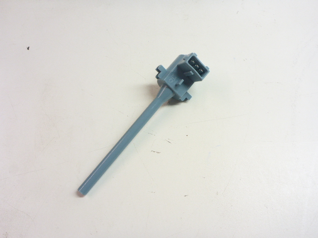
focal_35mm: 28
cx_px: 159
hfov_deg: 63.4
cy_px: 119
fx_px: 257
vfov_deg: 49.7
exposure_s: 1/60
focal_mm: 4.9
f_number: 3.3
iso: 160
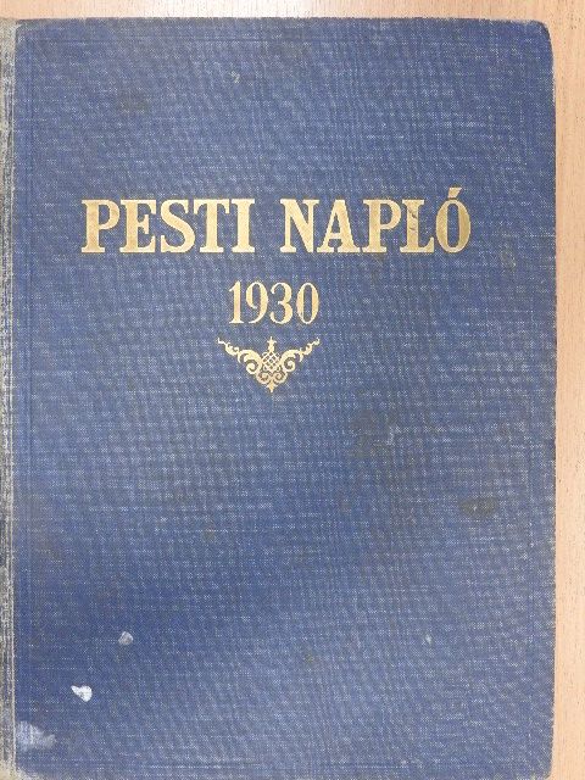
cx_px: 292
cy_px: 390
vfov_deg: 42.1
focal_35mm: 45
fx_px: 1014
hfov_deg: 32.2
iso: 900
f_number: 4
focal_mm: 8.1
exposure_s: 1/60
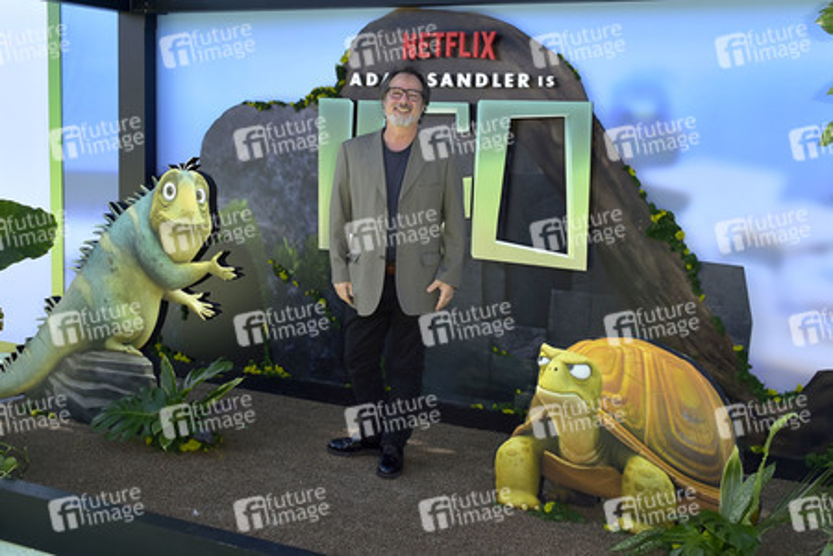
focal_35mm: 35
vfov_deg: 37.9
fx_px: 810
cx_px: 416
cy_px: 278
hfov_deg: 54.4
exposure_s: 1/250
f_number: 7.1
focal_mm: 35
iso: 125
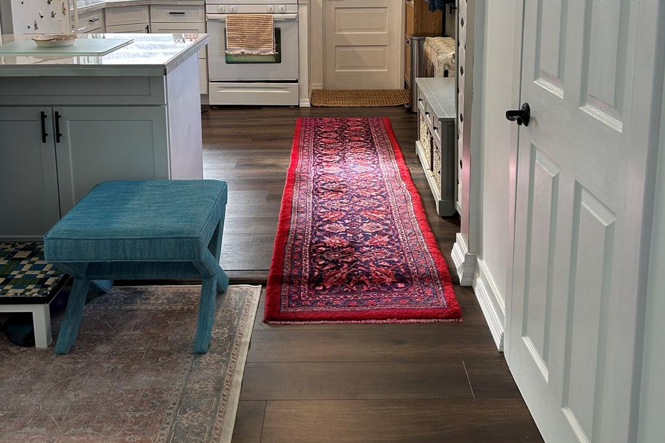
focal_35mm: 37
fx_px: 683
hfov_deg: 51.9
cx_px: 333
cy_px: 71
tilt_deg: -10.2
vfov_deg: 34.5
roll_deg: -0.1
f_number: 1.5
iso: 100
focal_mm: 5.7
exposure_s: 1/120
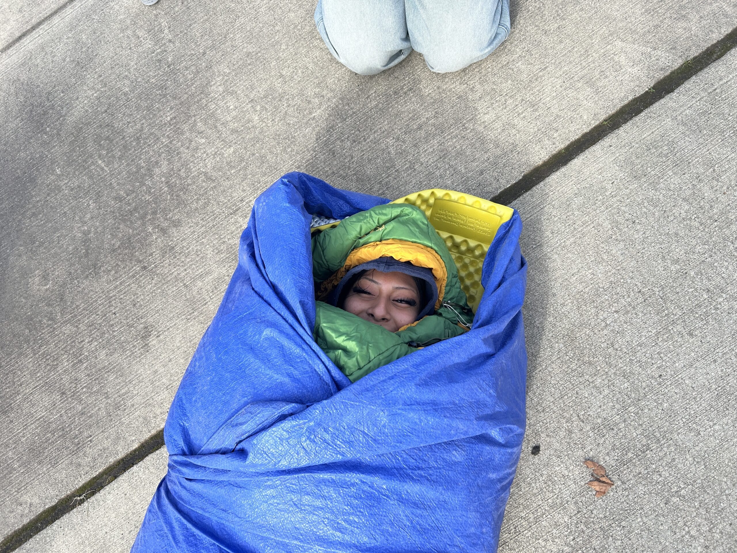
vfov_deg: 53.1
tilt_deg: -71.3
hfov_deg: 67.3
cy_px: 276
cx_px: 368
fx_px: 554
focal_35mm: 26
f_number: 1.5
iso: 50
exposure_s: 1/1280
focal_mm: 5.7
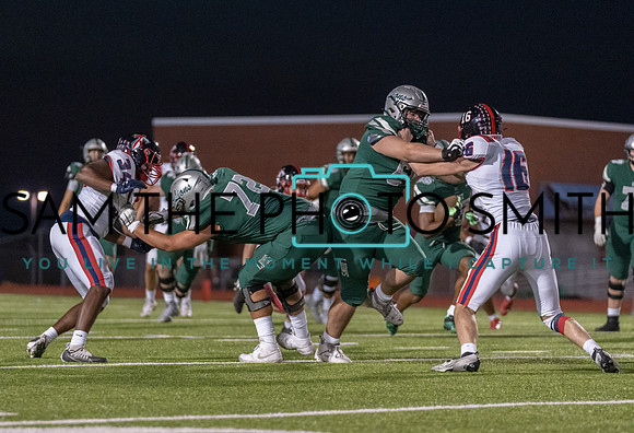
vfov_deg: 7.2
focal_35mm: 193
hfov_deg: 10.6
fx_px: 3418
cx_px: 300
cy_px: 222
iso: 8000
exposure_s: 1/1250
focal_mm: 144
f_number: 2.8
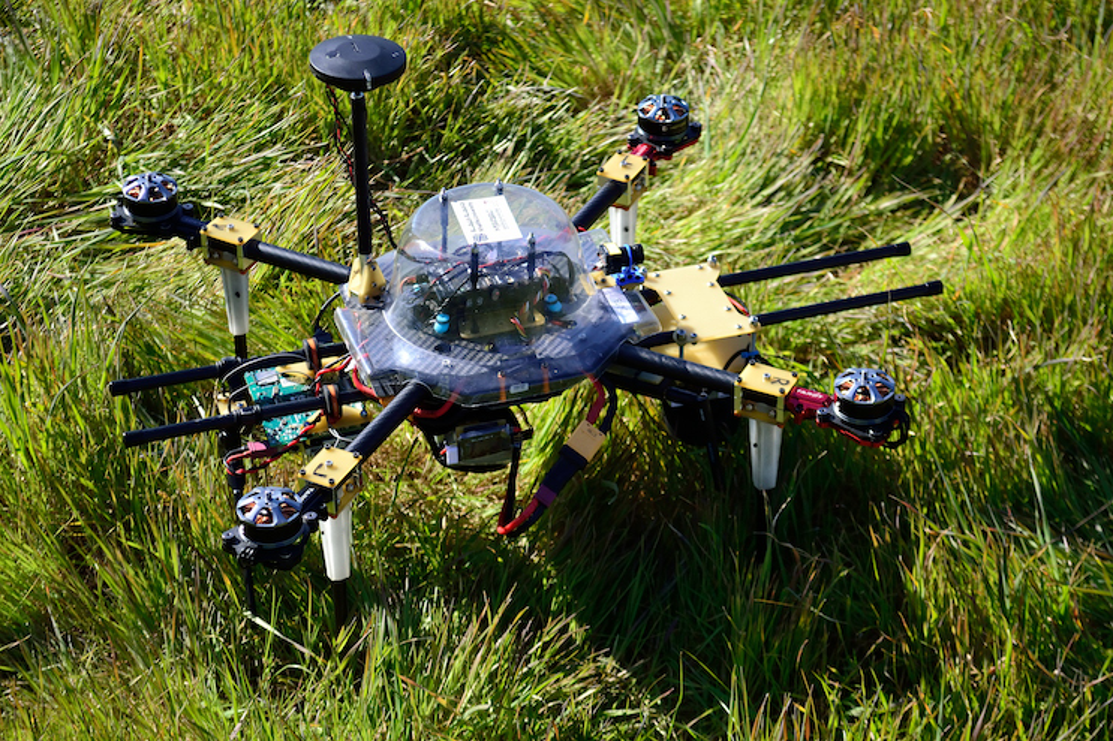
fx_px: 2643
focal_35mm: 86
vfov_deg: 16.0
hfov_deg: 23.8
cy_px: 362
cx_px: 571
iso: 400
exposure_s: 1/800
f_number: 5.6
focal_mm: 55
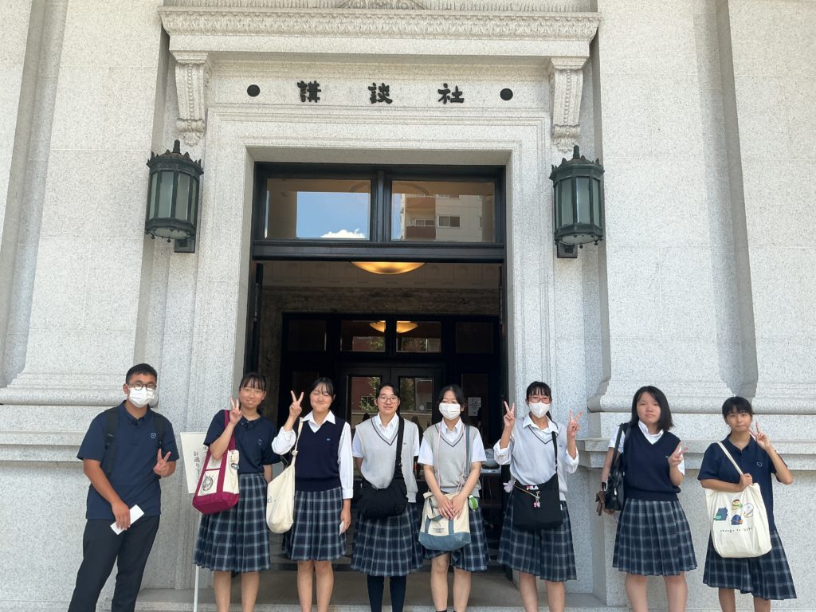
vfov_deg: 48.2
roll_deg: +0.1
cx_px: 408
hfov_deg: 61.7
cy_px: 306
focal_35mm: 29
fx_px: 684
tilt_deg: +10.8
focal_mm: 3
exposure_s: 1/127
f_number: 1.8
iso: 16
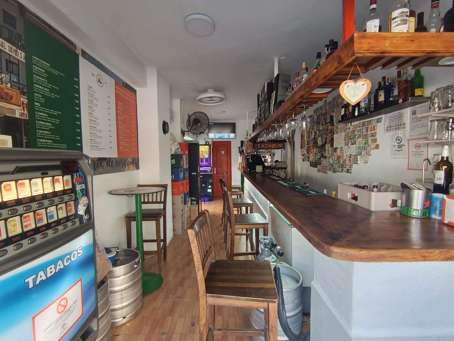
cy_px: 170
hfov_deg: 91.0
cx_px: 227
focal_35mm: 17
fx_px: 223
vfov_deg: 74.7
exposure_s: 1/50
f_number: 2.2
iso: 414
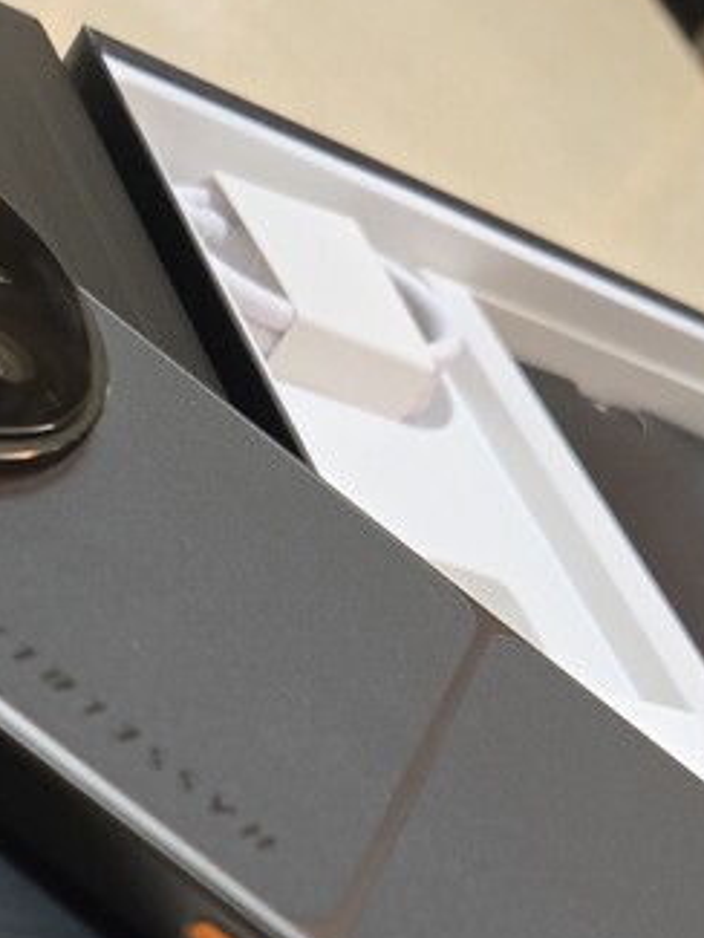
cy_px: 932
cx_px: 107
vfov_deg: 27.0
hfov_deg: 21.3
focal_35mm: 68
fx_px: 1843
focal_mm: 5.4
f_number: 1.8
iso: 500
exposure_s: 1/120
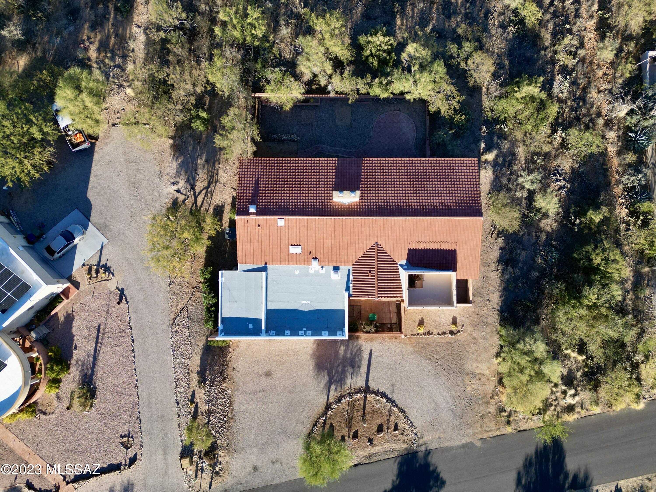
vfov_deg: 56.8
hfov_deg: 71.6
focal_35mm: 24
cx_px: 328
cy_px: 246
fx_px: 455
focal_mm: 6.72
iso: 110
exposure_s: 1/125
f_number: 1.7
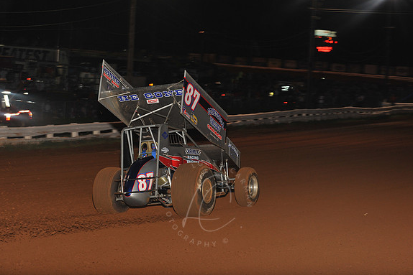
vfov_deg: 13.6
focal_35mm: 101
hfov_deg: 20.2
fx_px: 1159
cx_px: 208
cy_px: 137
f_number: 7.1
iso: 1000
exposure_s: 1/320
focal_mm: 100
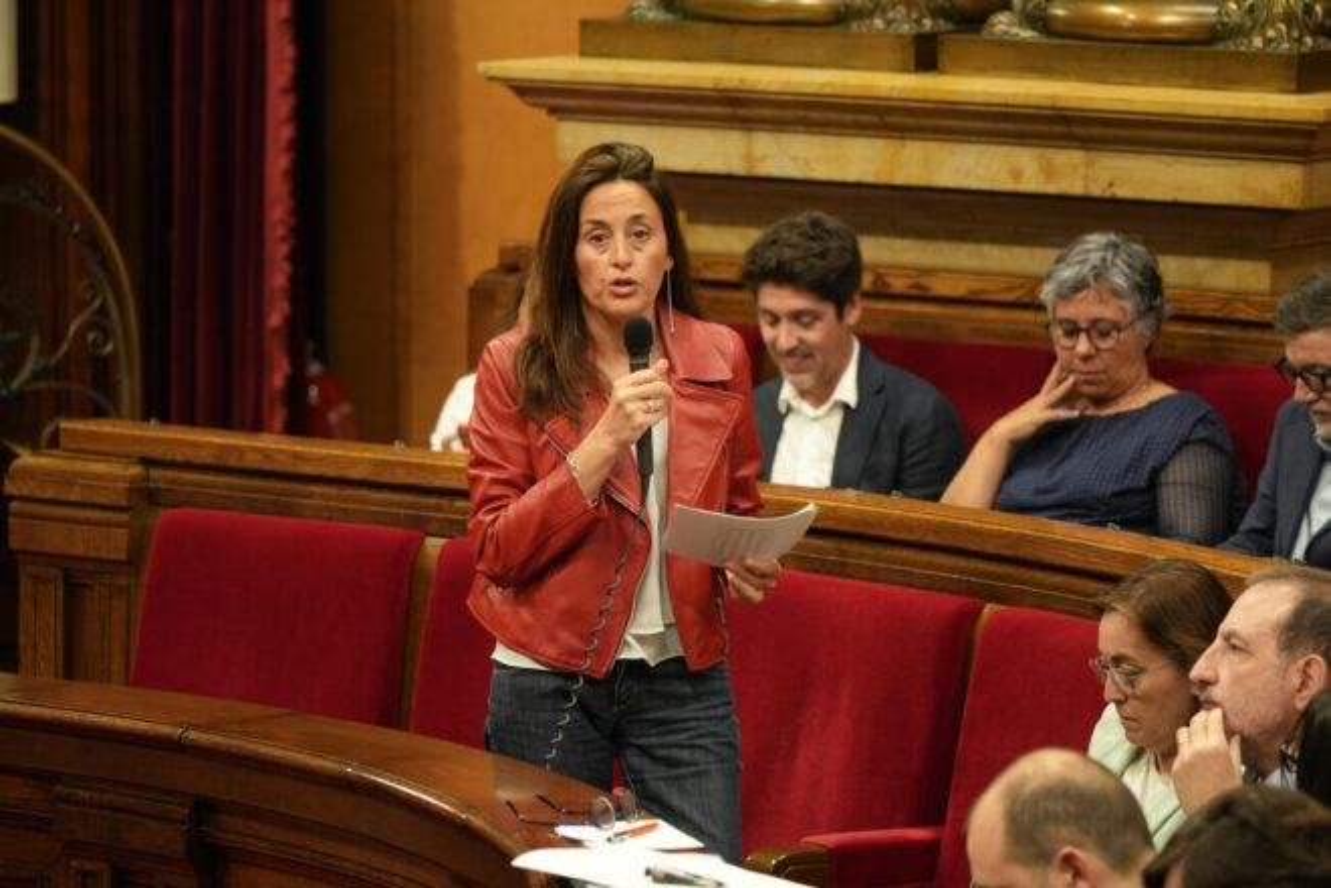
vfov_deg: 6.9
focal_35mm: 200
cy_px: 444
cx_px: 666
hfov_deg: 10.3
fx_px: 7394
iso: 2500
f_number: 4
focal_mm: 200
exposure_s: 1/125
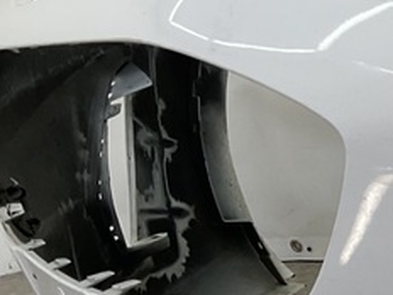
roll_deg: +5.7
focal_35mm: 126
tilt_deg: -14.6
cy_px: 259
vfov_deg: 11.7
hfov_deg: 13.7
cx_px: 745
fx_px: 1430
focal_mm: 3
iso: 16
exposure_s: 1/238
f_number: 1.8
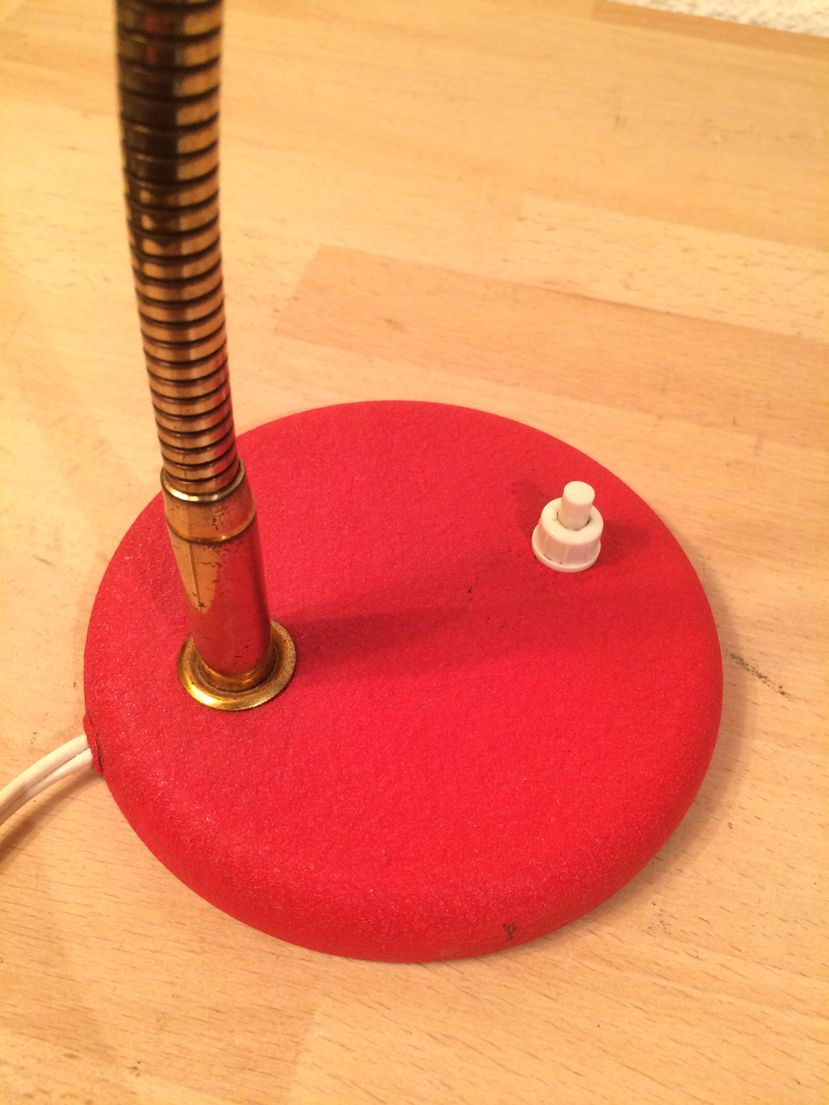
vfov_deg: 61.7
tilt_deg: -52.8
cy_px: 552
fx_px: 926
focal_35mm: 29
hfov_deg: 48.2
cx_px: 414
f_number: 2.2
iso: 80
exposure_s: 1/33
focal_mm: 4.15
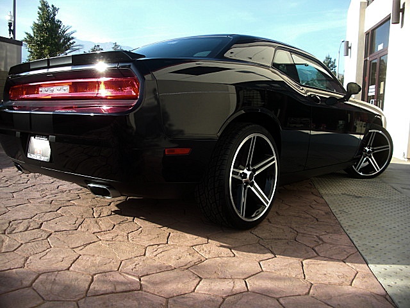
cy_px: 154
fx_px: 426
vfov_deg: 39.7
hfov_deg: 51.4
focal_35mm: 36
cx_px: 205
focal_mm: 6.3
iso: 50
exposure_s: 1/320
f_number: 2.8
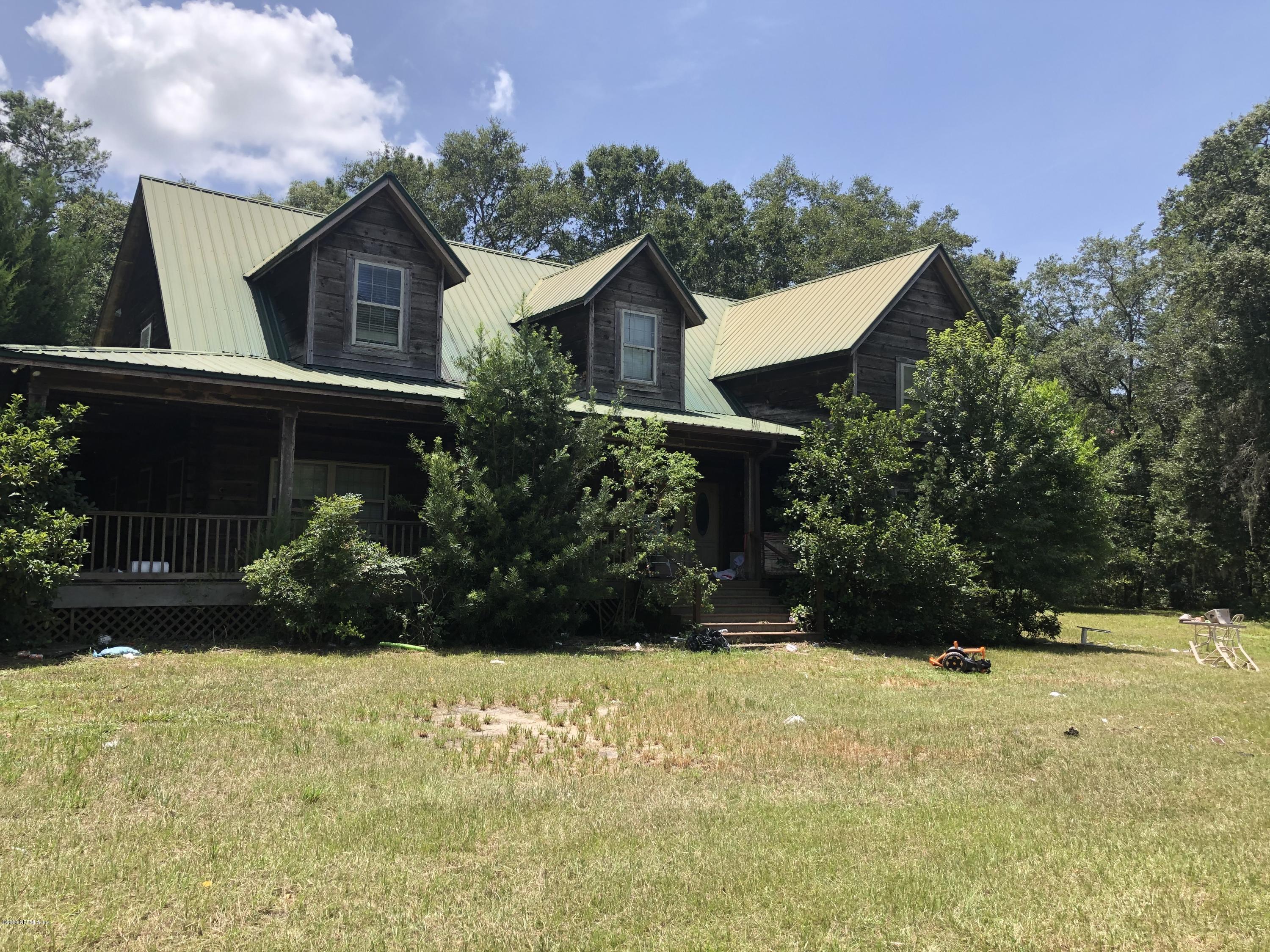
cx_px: 635
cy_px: 476
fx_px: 1027
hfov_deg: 63.4
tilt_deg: +5.8
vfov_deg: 49.7
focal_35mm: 28
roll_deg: -0.3
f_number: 1.8
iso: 20
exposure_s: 1/1104
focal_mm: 4
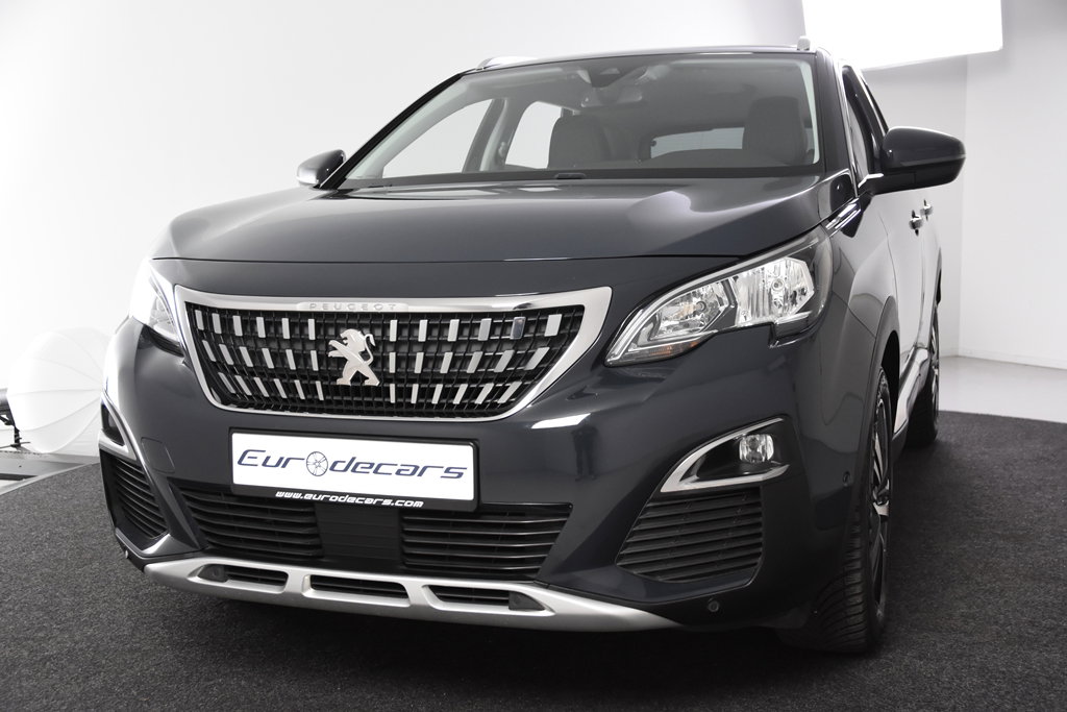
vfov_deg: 31.9
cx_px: 534
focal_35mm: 42
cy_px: 356
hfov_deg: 46.4
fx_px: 1245
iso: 1600
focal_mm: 28
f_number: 4.5
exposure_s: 1/80
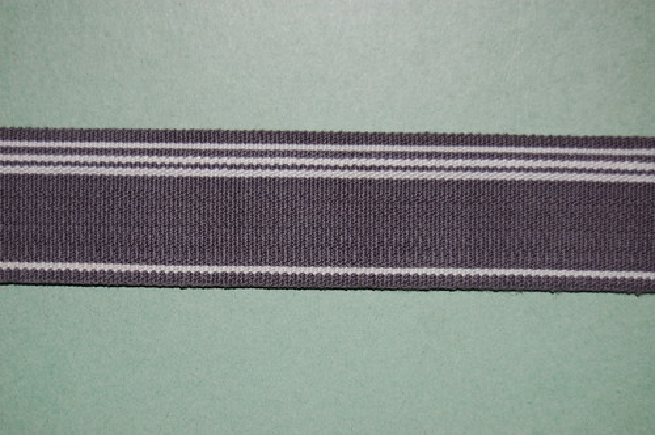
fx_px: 1499
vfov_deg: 16.5
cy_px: 218
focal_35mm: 82
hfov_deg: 24.6
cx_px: 328
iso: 400
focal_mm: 55
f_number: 5.6
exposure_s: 1/60
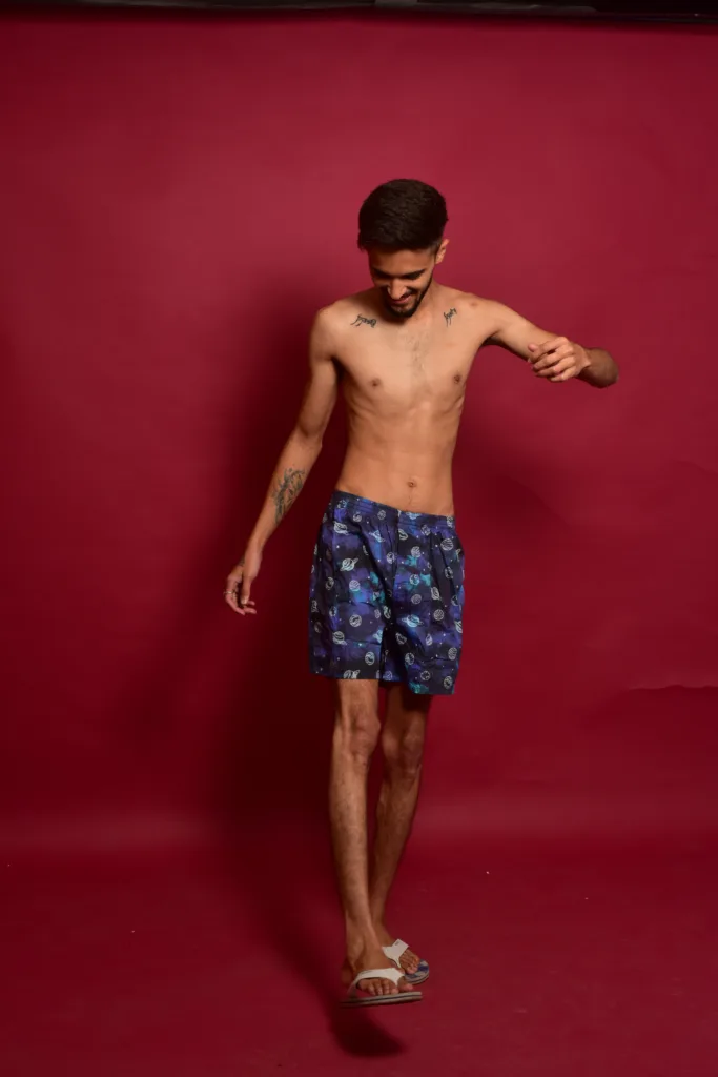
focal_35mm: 50
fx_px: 1495
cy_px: 538
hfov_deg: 27.0
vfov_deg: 39.6
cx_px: 359
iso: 400
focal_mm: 50
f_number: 10
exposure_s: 1/100
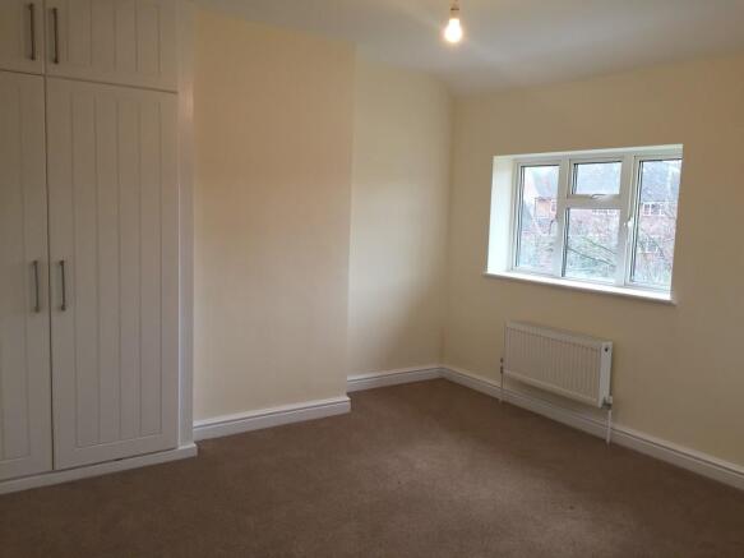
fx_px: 623
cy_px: 279
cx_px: 372
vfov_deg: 48.2
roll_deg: -1.5
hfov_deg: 61.7
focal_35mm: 29
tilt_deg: -6.7
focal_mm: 4.15
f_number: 2.2
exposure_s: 1/50
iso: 40
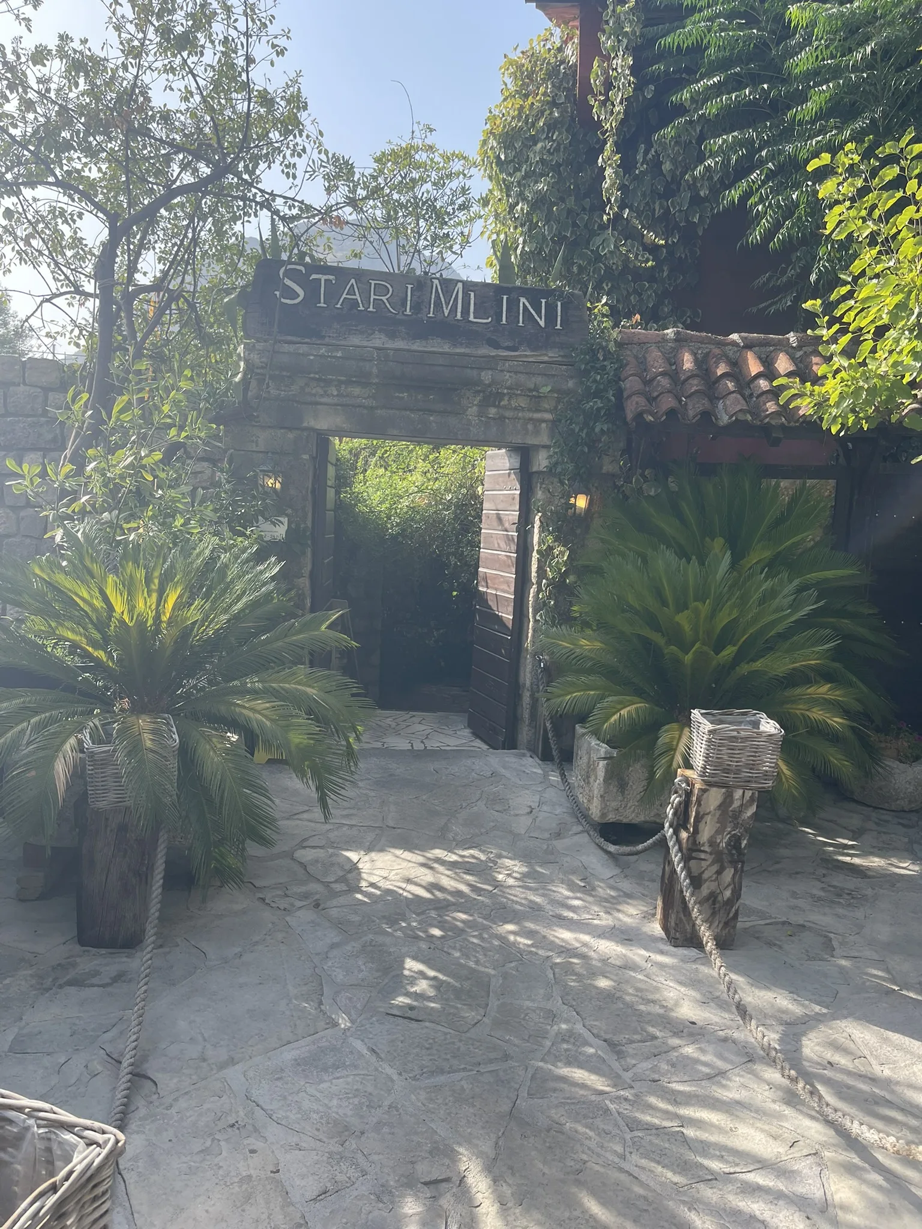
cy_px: 614
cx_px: 461
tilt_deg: -4.5
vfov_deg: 69.4
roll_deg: -2.1
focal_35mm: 25
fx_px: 888
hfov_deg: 54.9
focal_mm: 5.1
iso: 32
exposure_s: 1/1175
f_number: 1.6
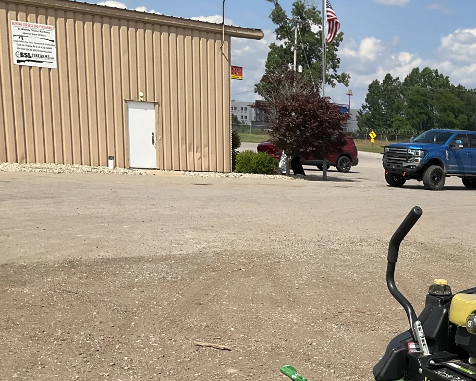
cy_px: 389
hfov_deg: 27.9
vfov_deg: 23.5
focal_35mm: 62
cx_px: 517
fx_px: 873
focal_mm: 3
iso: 25
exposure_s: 1/2058
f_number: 1.8
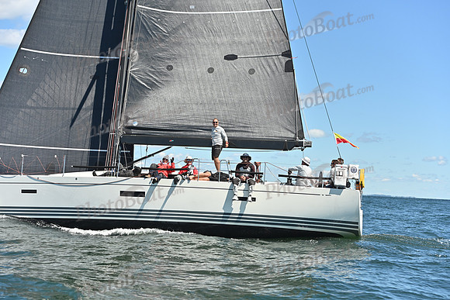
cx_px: 225
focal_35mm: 70
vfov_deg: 19.5
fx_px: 875
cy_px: 150
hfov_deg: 28.8
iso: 320
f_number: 4.5
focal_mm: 70
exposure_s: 1/3200
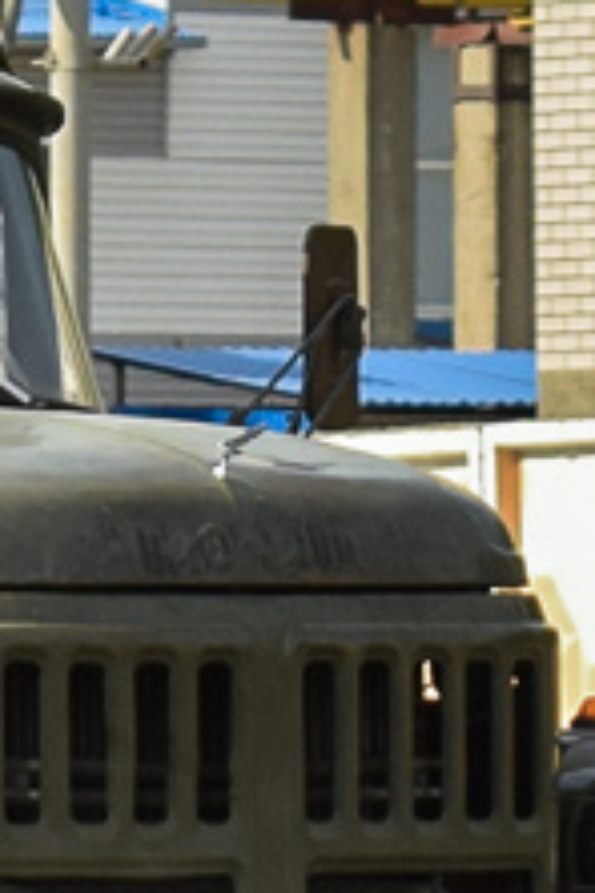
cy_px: 394
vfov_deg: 5.1
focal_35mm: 406
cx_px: -832
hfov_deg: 3.3
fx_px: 10065
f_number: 5.6
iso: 200
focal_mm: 50
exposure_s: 1/800
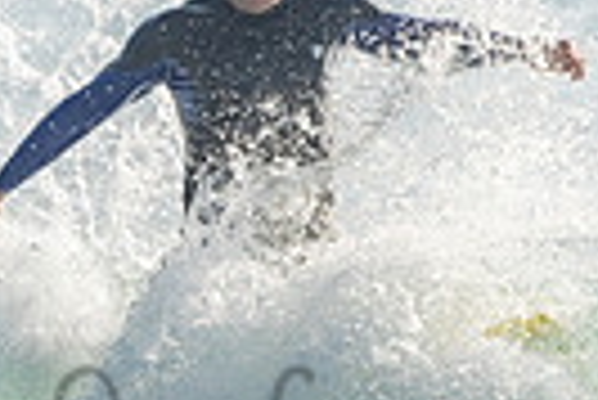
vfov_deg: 0.6
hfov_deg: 0.9
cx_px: 247
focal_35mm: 2179
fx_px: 36235
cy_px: 398
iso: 140
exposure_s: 1/2000
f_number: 5.6
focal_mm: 500
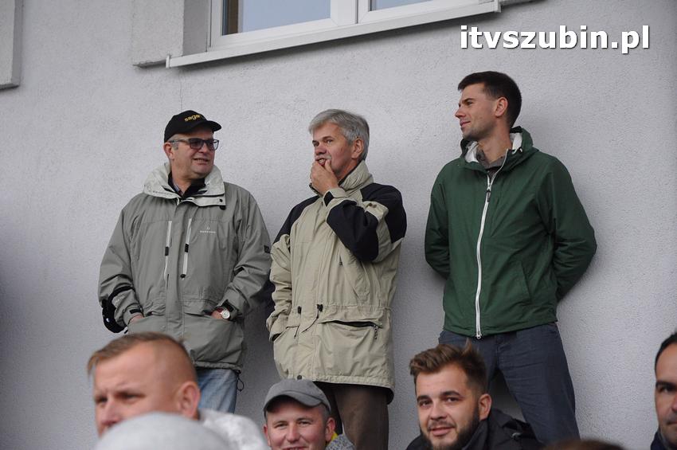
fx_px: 1973
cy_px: 225
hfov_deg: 19.5
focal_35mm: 105
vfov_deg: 13.0
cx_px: 338
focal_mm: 70
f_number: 4.5
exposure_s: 1/160
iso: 1600
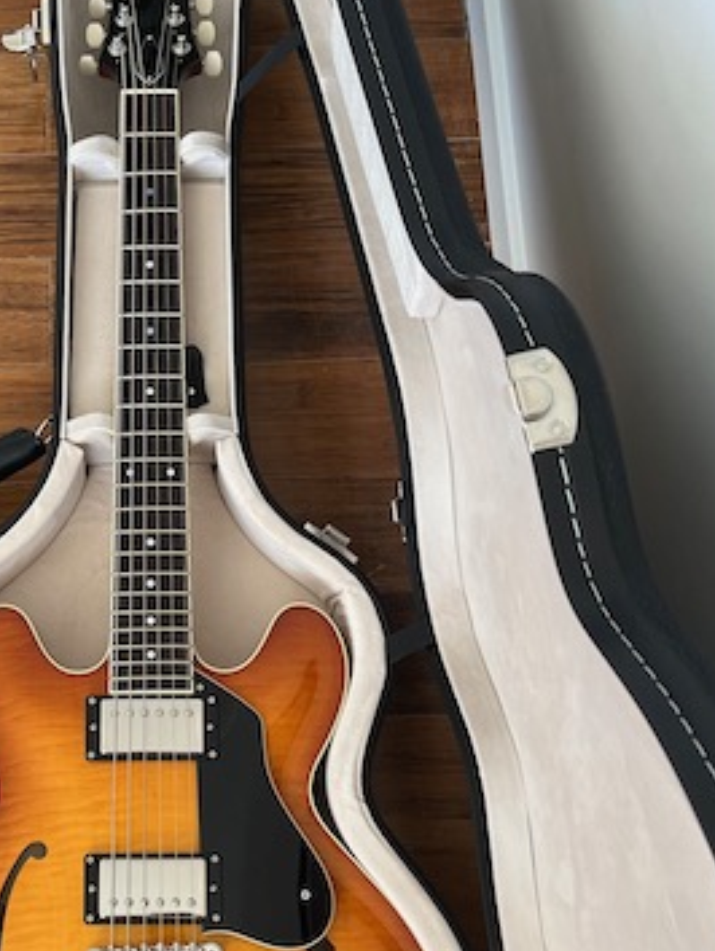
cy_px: 567
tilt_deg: -75.4
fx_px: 1293
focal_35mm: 47
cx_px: 142
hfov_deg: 30.2
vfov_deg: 40.2
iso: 125
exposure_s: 1/85
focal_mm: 5.1
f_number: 1.6
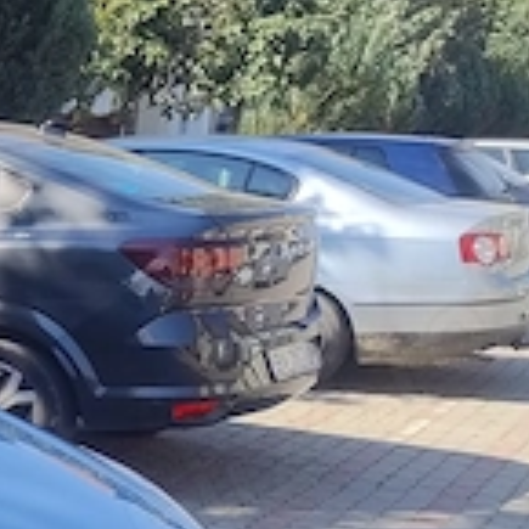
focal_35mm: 88
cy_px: 522
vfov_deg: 19.2
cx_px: -518
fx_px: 1521
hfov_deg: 15.7
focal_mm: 5.56
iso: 100
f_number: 1.8
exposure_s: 1/669
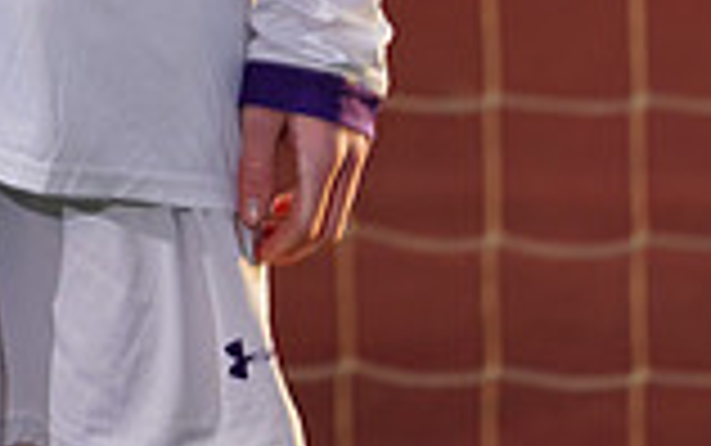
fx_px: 25770
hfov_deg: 1.6
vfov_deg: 1.0
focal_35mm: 1329
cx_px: -119
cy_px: -590
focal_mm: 355
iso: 100
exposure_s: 1/200
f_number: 8
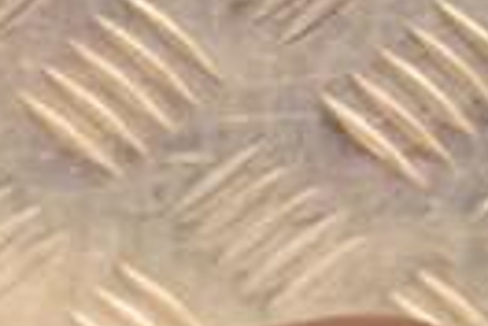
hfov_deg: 5.8
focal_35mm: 355
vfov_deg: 3.8
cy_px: 696
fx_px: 4812
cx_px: 144
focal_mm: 52
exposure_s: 1/200
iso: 800
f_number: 5
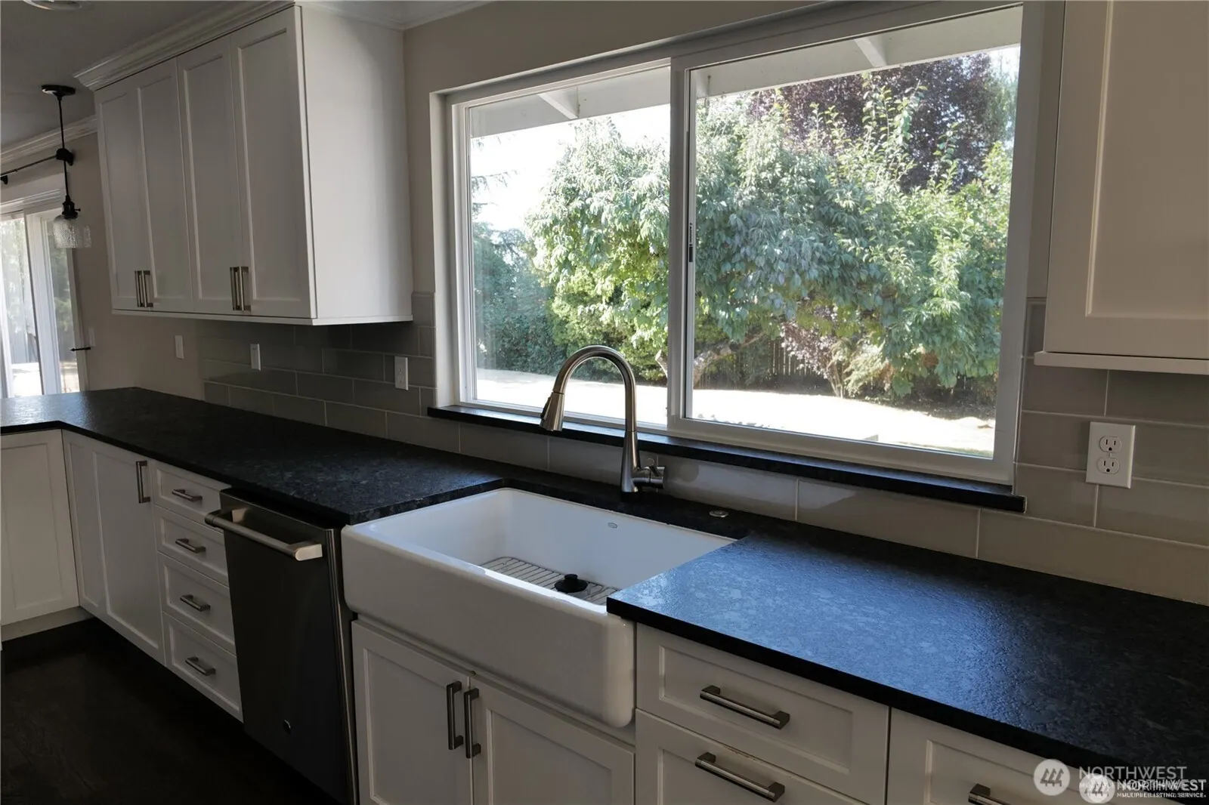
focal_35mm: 24
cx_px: 604
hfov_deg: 73.8
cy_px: 402
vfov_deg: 53.1
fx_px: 806
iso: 500
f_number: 7.1
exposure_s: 1/50
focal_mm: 24
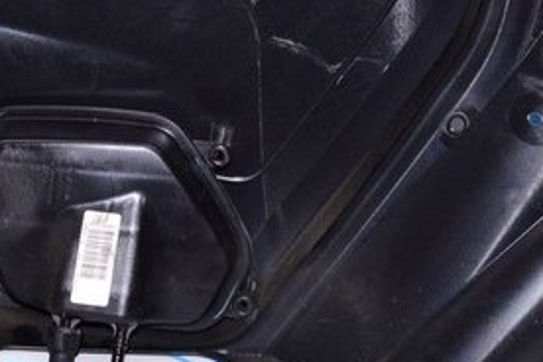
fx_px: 1508
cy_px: -137
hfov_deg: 20.4
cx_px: 262
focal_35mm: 100
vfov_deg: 13.1
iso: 1600
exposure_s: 1/200
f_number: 8
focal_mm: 18
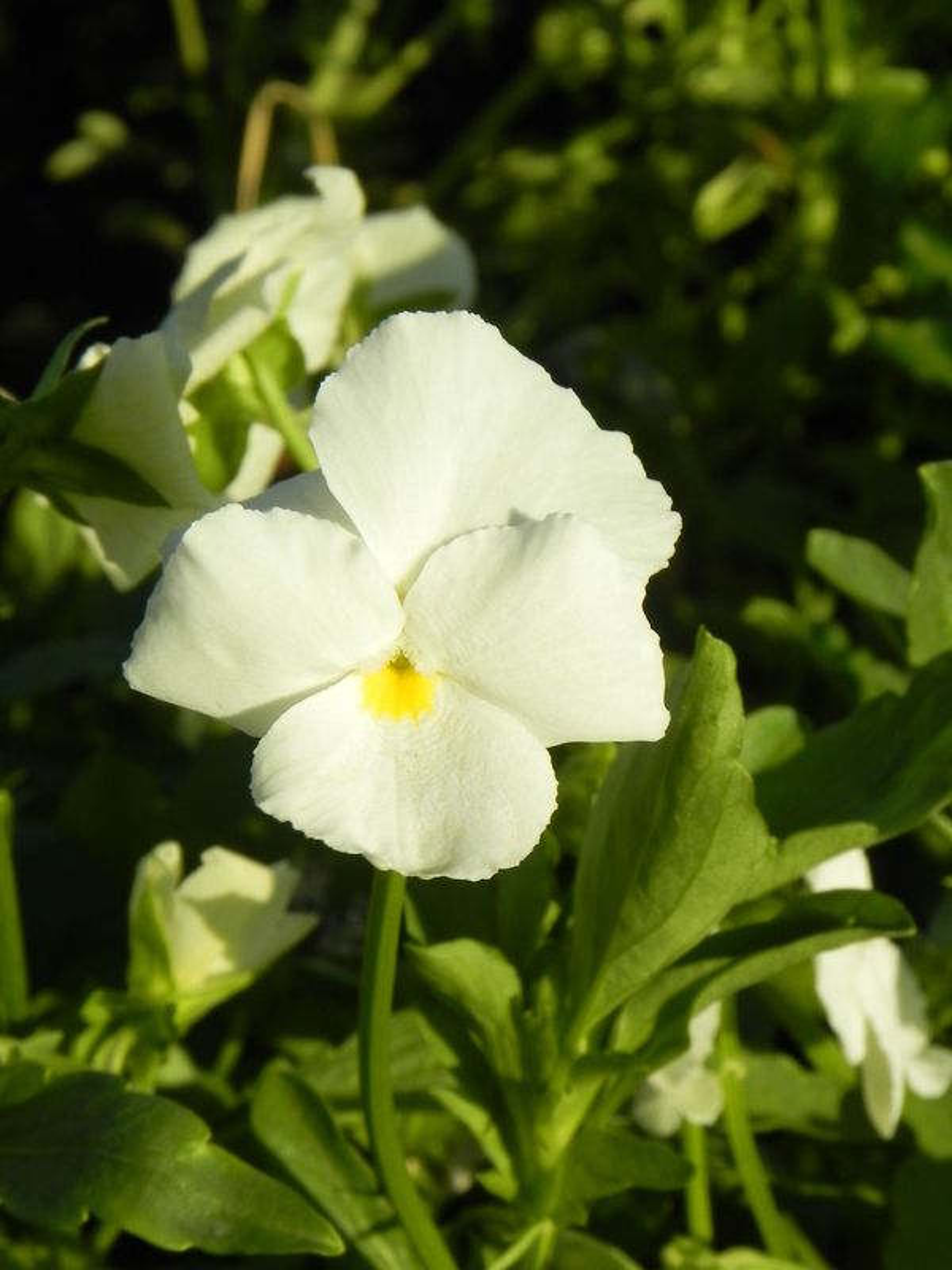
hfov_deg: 14.1
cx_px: 476
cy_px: 635
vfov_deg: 18.7
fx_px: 3850
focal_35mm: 105
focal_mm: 18.8
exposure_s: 1/400
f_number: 8
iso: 160
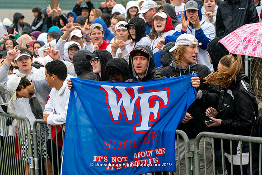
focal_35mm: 106
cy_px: 86
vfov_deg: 12.9
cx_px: 136
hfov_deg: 19.2
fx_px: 773
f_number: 5.6
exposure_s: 1/1000
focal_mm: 102
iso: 3200
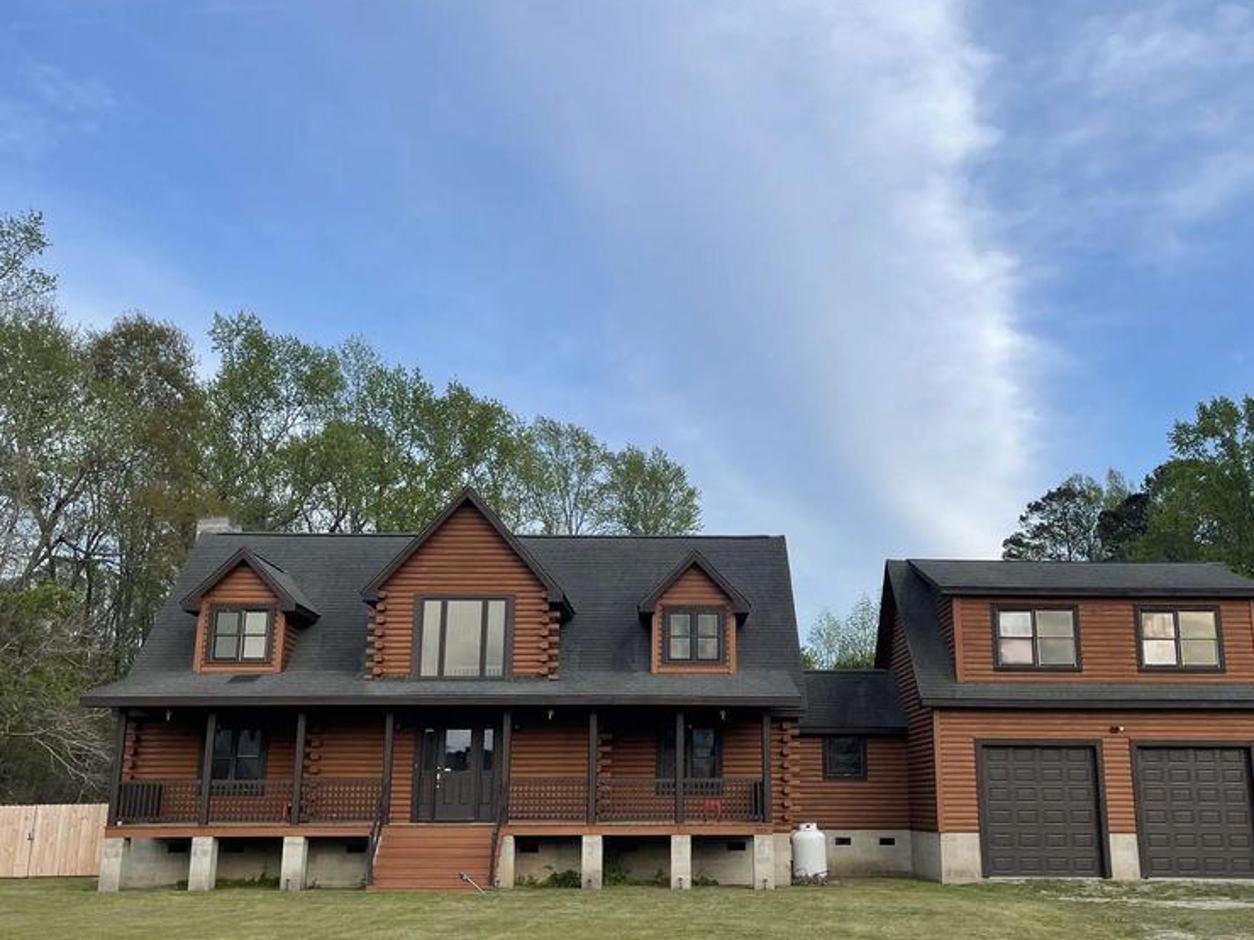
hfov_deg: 51.2
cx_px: 705
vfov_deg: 39.7
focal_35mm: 36
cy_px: 479
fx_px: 1304
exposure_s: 1/1439
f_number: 1.6
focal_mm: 5.1
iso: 32
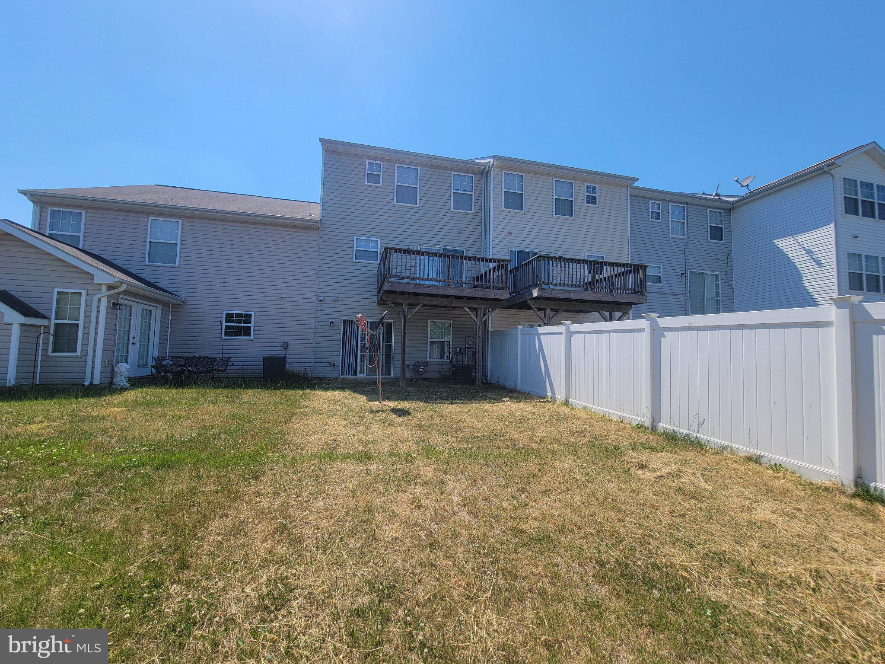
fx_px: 332
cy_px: 332
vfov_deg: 89.9
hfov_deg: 106.2
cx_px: 442
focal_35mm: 13
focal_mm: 2.2
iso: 50
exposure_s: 1/1614
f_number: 2.2
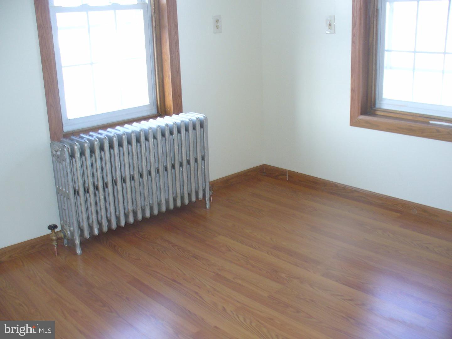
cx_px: 226
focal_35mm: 37
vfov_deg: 38.7
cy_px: 170
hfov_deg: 50.1
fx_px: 483
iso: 100
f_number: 2.8
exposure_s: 1/25
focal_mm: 6.1
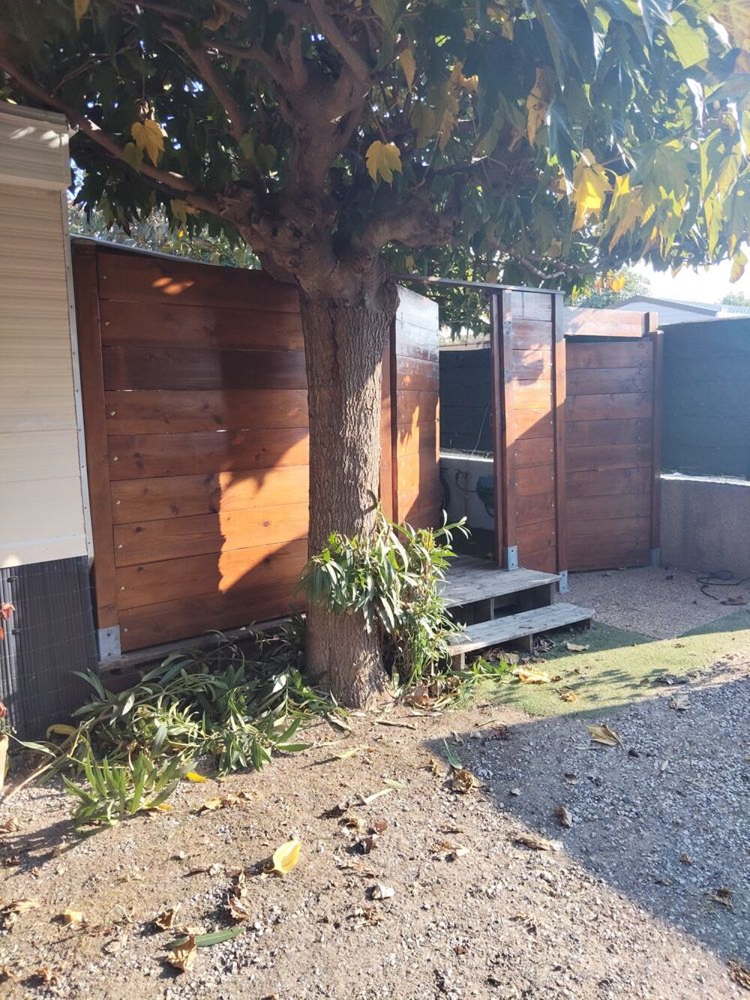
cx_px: 375
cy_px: 500
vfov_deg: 69.4
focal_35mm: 25
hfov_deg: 54.9
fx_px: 722
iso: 100
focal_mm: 4.15
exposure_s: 1/297
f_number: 1.8
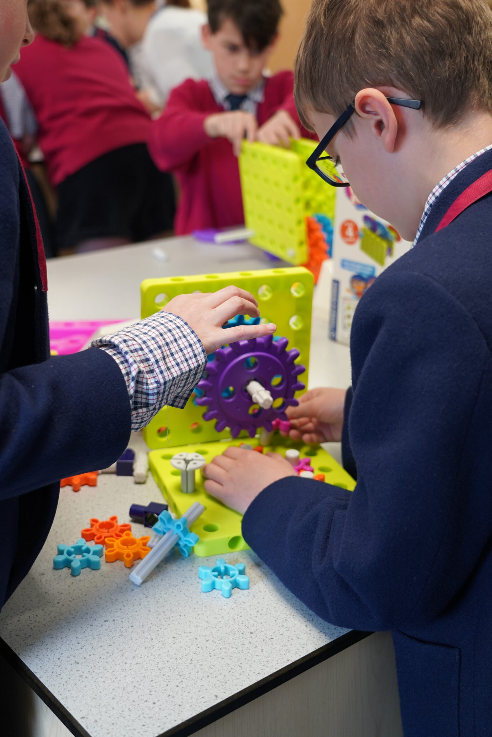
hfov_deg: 29.9
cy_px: 363
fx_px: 922
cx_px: 231
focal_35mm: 45
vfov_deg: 43.6
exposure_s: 1/160
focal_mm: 42
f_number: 4
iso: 1600
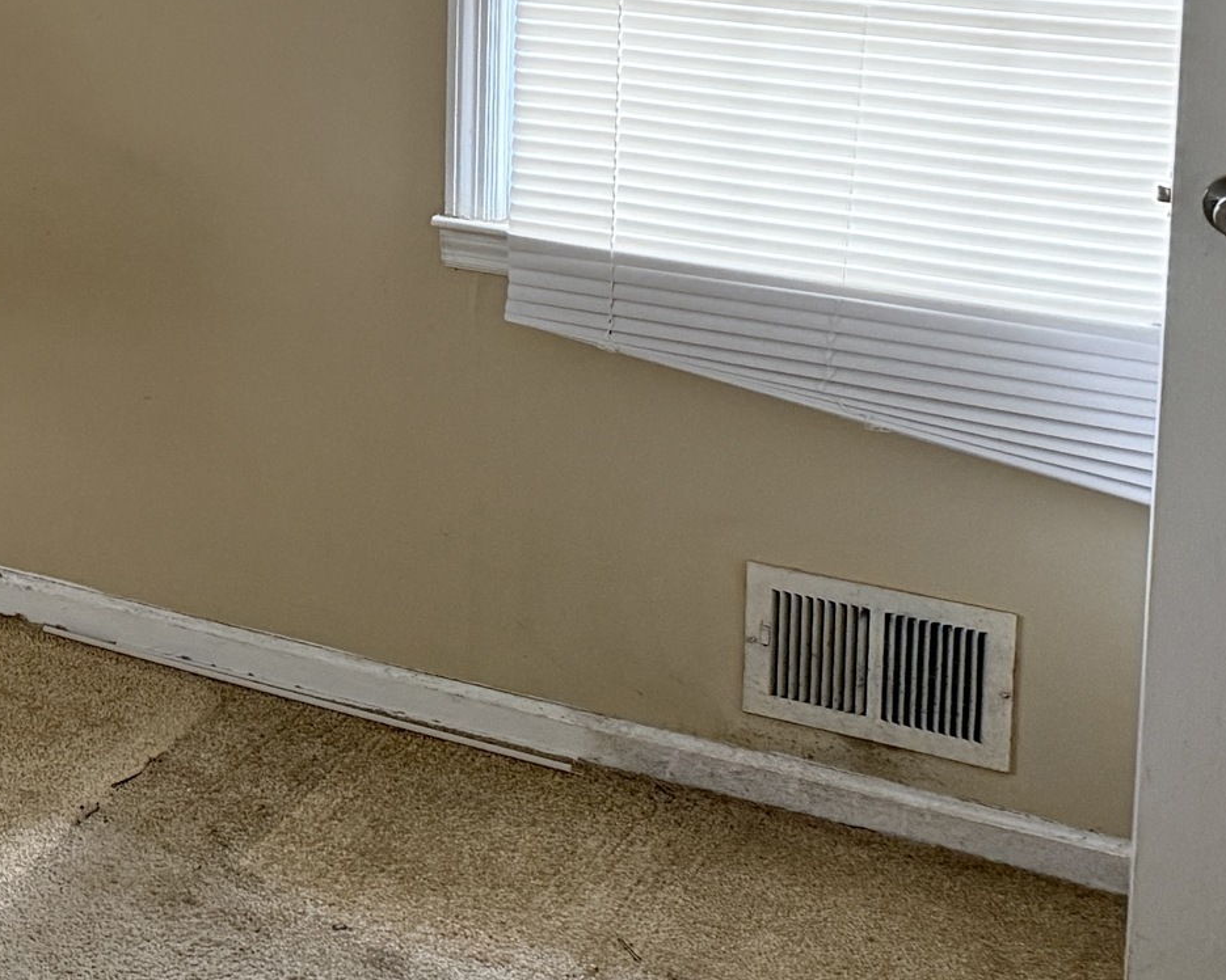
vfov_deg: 18.8
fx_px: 2794
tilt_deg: -6.1
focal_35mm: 77
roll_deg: +1.1
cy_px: -215
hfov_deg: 21.4
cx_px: -538
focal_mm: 6.76
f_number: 1.78
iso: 400
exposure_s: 1/60
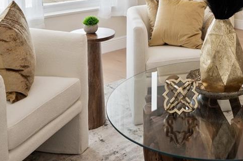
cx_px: 201
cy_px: -49
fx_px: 337
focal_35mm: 50
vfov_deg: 23.7
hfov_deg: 37.9
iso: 200
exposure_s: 1/60
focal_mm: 15
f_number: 4
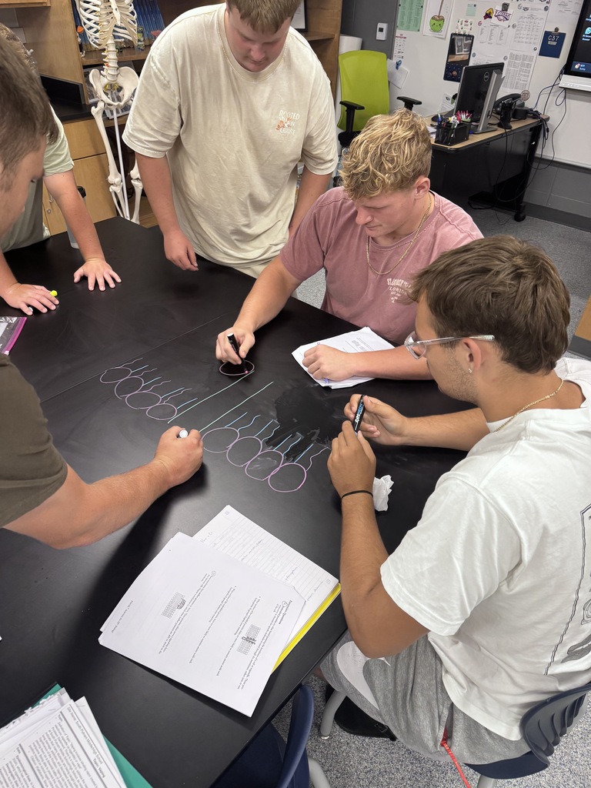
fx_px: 546
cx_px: 296
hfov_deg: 56.8
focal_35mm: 24
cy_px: 394
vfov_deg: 71.6
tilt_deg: -39.9
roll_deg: -0.6
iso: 200
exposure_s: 1/120
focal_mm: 6.76
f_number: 1.78
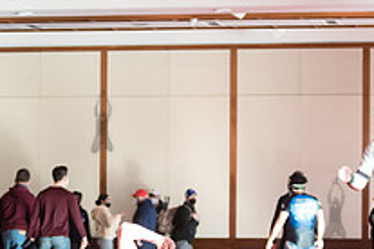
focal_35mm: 241
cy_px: 295
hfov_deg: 8.5
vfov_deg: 5.7
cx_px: 101
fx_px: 2504
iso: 400
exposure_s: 1/400
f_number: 4
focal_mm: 86
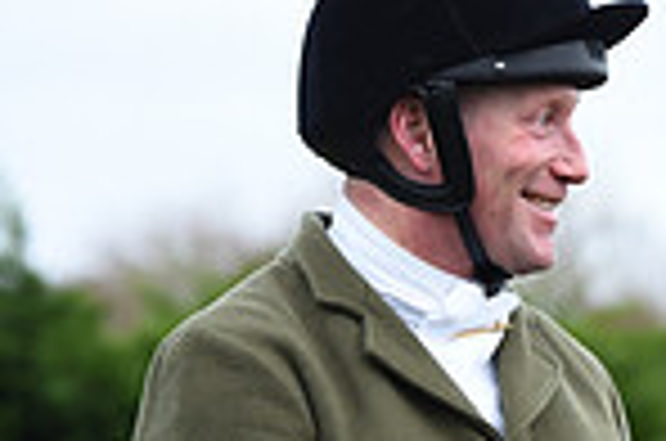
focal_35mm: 490
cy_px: 576
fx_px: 9045
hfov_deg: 4.2
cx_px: 1269
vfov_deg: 2.8
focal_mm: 125
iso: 900
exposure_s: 1/500
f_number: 5.6
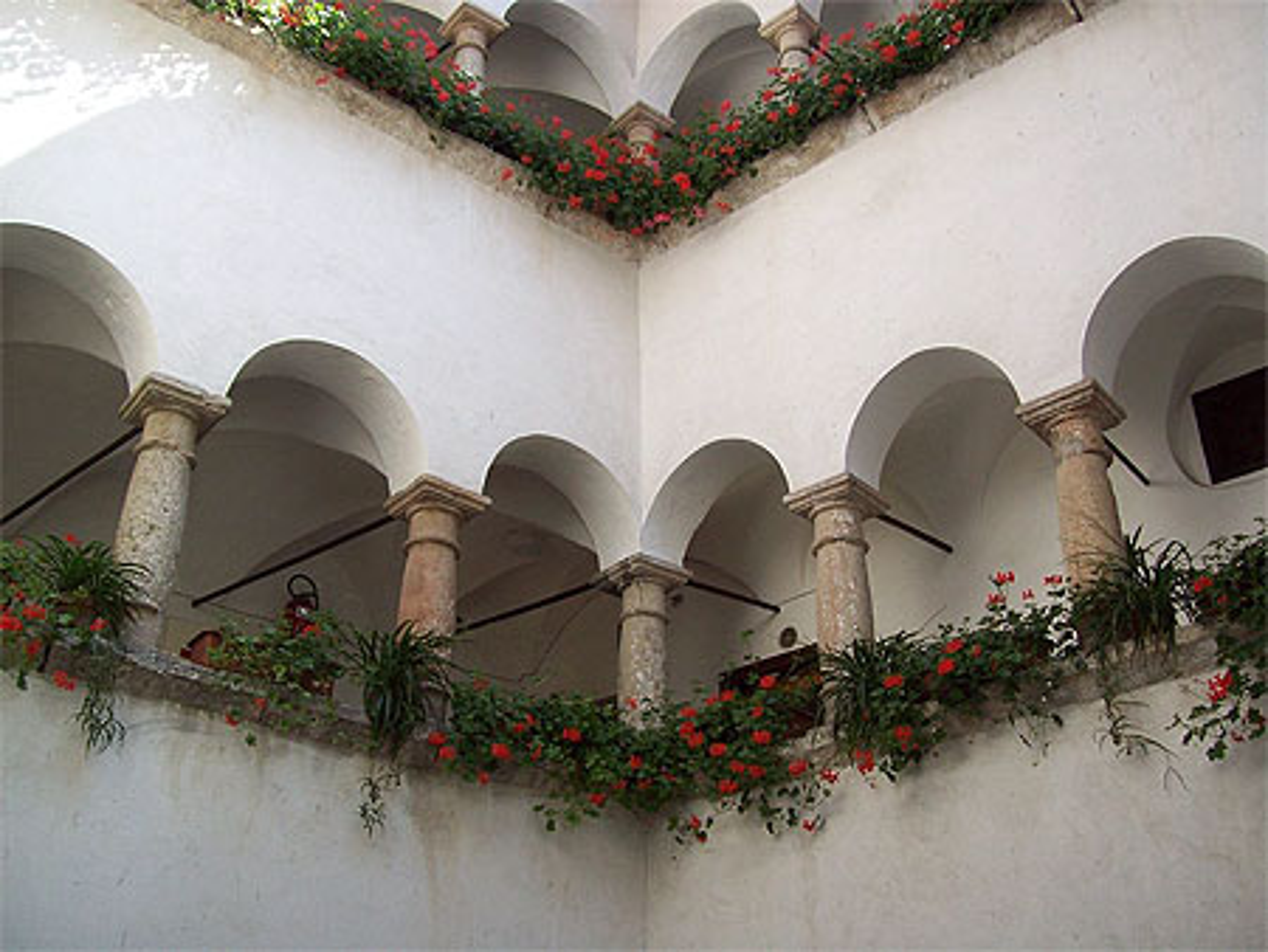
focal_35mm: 36
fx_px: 1319
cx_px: 634
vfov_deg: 39.7
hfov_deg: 51.3
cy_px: 476
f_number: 2.7
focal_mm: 6
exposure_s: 1/312
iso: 80
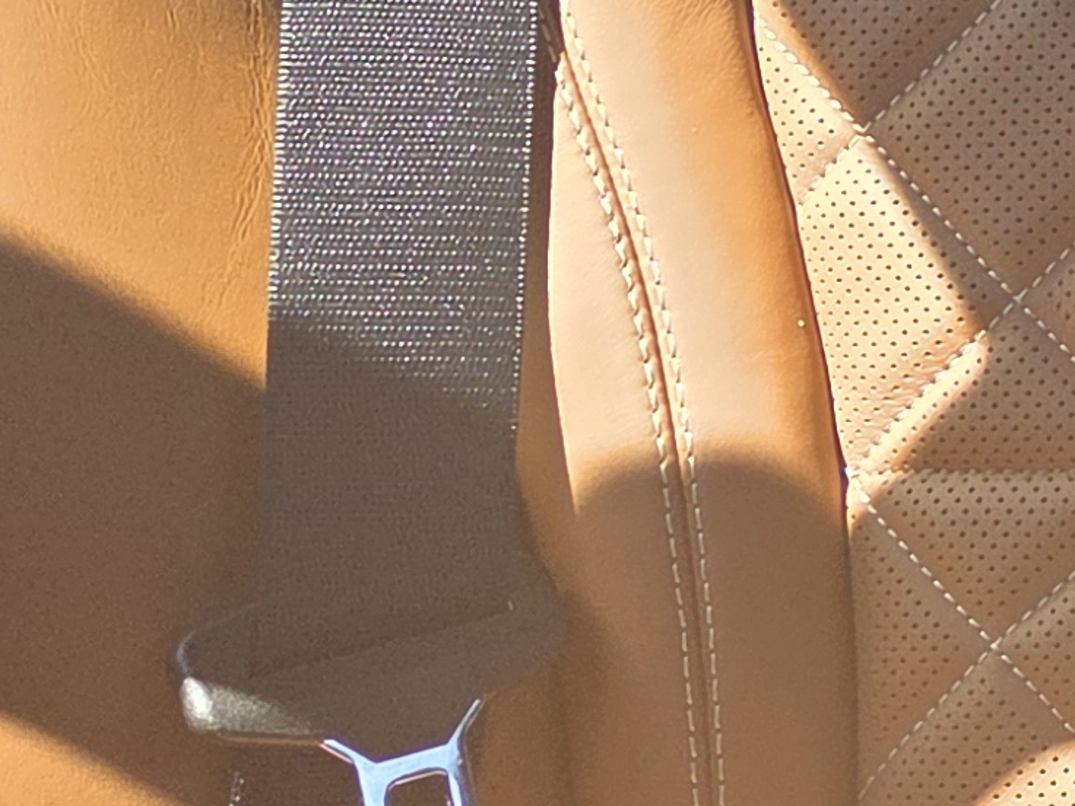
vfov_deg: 11.6
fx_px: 3882
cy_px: -165
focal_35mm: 125
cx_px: 2657
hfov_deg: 12.2
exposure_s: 1/180
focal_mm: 5.4
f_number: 1.8
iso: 40
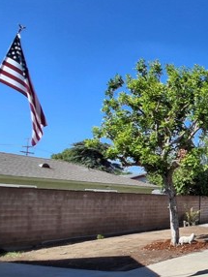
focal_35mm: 38
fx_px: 304
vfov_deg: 48.5
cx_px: 269
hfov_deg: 30.2
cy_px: 172
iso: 50
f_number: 2.2
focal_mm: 1.4
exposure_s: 1/1074
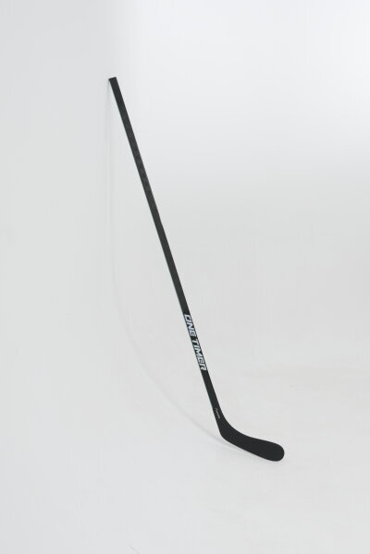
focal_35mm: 48
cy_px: 277
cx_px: 185
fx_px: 740
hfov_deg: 28.1
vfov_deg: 41.1
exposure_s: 1/160
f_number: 6.3
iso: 100
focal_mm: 32
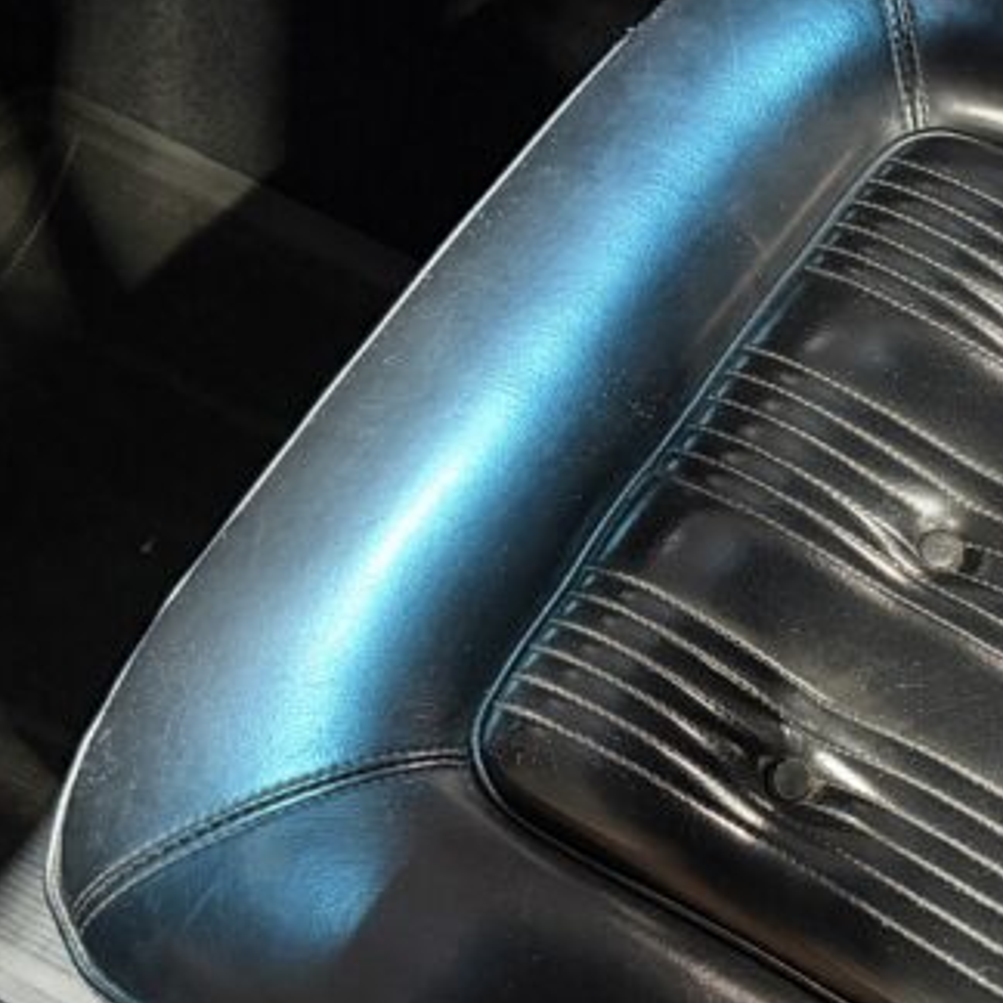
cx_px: 953
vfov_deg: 25.7
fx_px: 2196
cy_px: 616
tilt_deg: -62.4
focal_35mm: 67
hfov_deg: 24.8
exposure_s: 1/33
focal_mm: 6.76
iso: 1000
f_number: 1.78
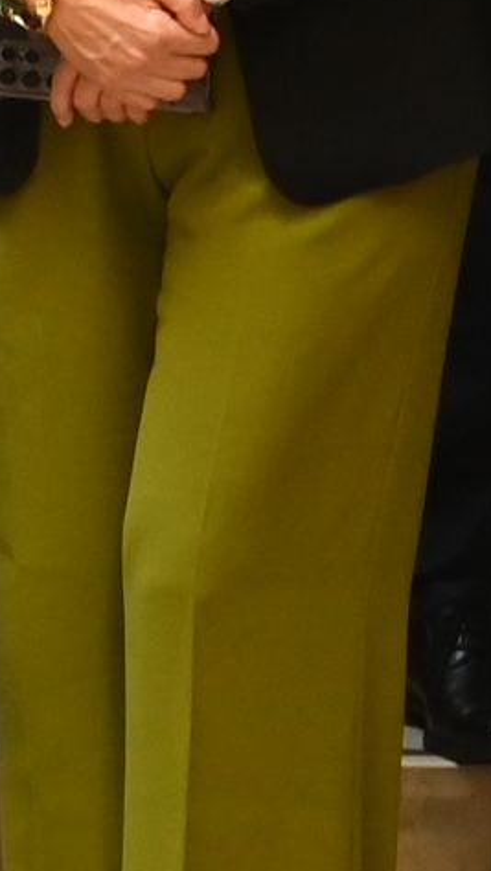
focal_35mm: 350
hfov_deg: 3.4
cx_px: -1045
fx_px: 8092
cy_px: -755
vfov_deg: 6.0
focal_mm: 35
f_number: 5.6
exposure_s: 1/80
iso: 1600
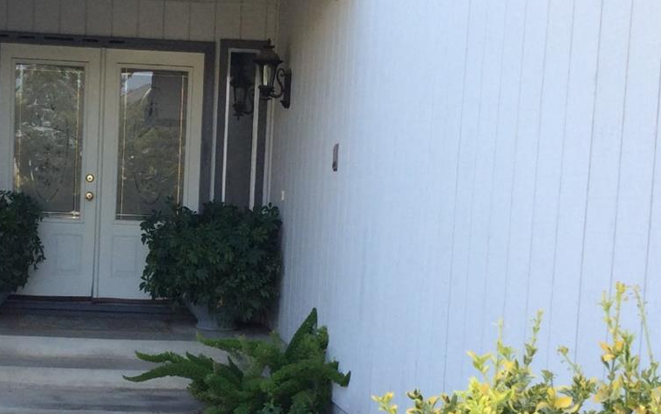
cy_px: 307
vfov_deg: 19.3
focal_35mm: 67
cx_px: 167
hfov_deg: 30.1
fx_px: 1207
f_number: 2.4
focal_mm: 3.3
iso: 32
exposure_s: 1/242
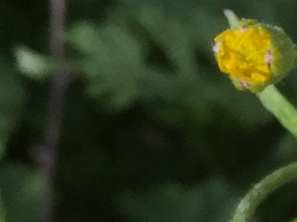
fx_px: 1981
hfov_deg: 7.8
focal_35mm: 231
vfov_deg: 6.0
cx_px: 775
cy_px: 632
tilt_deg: -59.7
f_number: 2.2
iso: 32
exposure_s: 1/581
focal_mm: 4.15
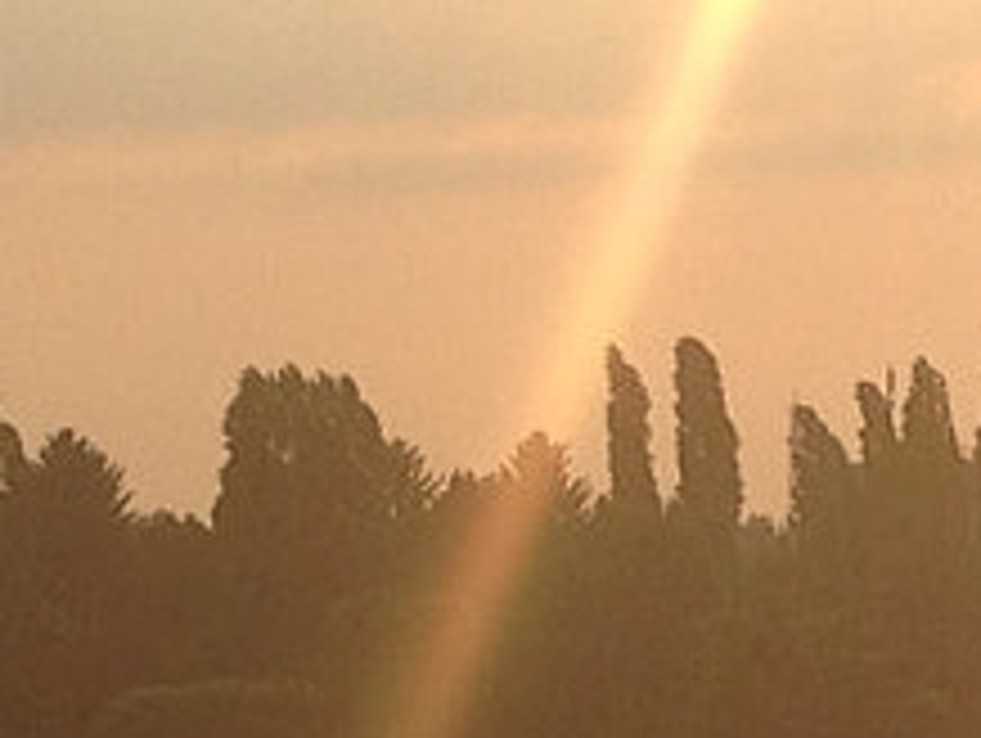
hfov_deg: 8.1
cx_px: 936
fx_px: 6866
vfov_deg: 6.1
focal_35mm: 242
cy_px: 1116
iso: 50
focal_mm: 4.13
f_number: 2.4
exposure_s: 1/2710
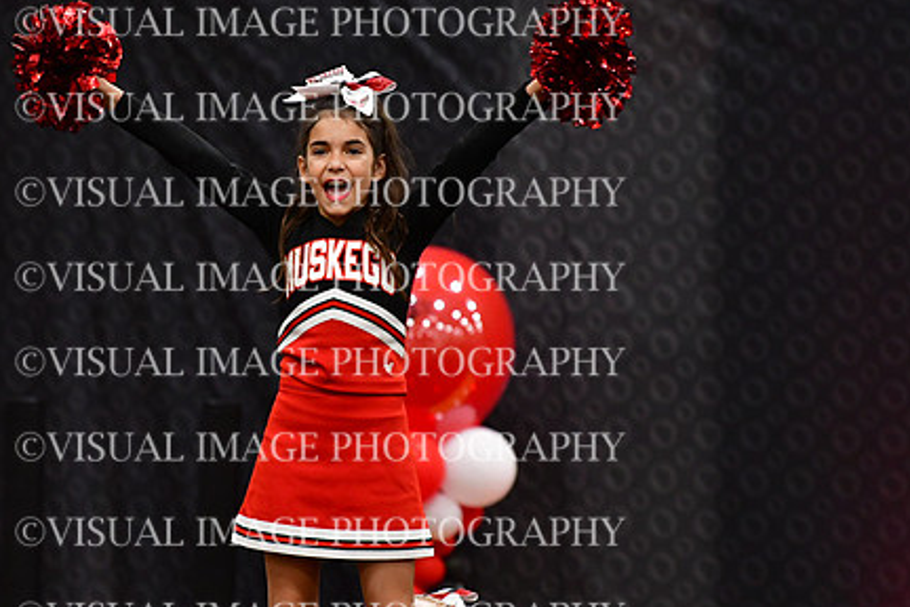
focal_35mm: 403
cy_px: 319
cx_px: 320
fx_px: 10186
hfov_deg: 5.1
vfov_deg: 3.4
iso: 4000
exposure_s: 1/500
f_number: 3.5
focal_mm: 200
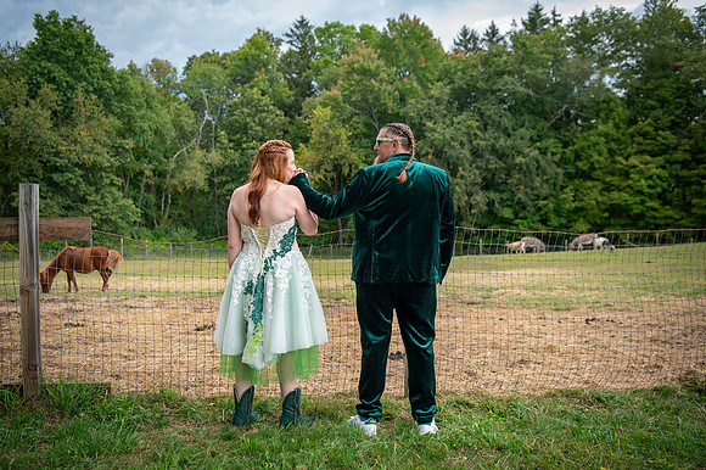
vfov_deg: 39.9
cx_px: 353
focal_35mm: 33
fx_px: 647
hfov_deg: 57.2
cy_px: 235
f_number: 3.2
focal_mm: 32
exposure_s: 1/125
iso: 50
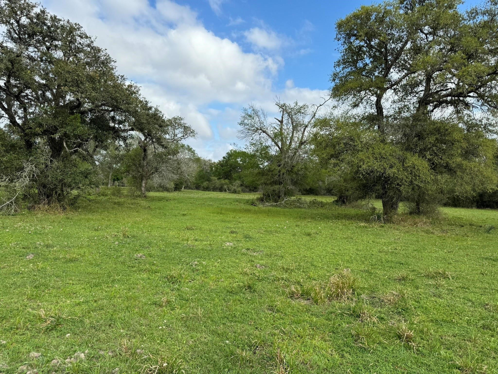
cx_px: 249
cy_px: 187
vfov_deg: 56.8
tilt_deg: -0.9
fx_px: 345
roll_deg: -2.5
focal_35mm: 24
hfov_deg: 71.6
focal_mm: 6.86
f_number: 1.78
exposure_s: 1/3096
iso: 80
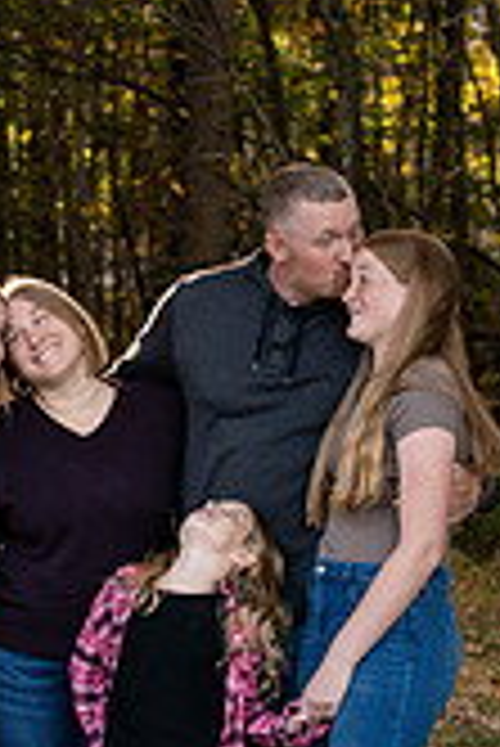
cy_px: 405
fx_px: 4781
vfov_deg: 8.9
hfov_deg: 6.0
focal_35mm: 230
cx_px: 131
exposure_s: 1/200
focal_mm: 85
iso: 320
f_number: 4.5
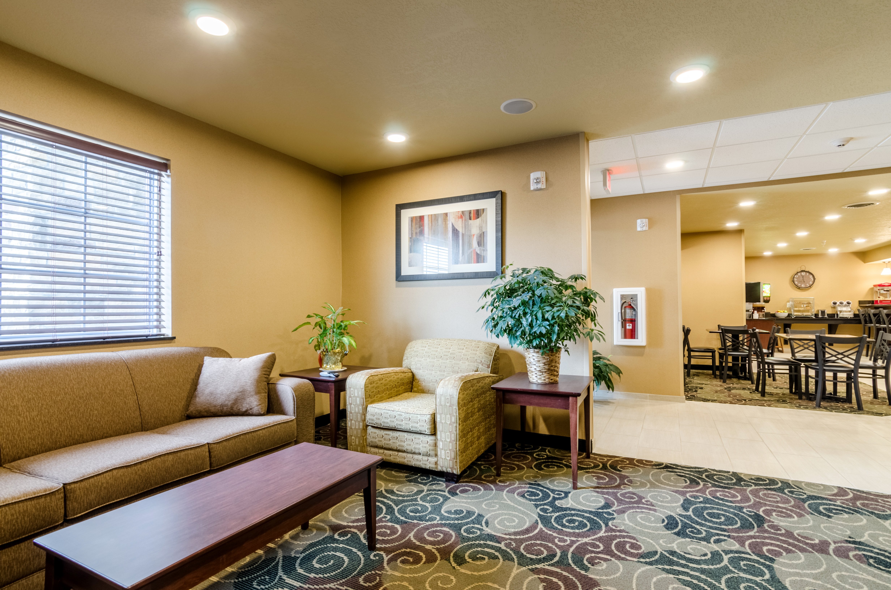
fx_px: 408
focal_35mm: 16
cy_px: 295
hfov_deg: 95.1
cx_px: 446
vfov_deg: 71.8
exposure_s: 1/20
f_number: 8
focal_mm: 11
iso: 320
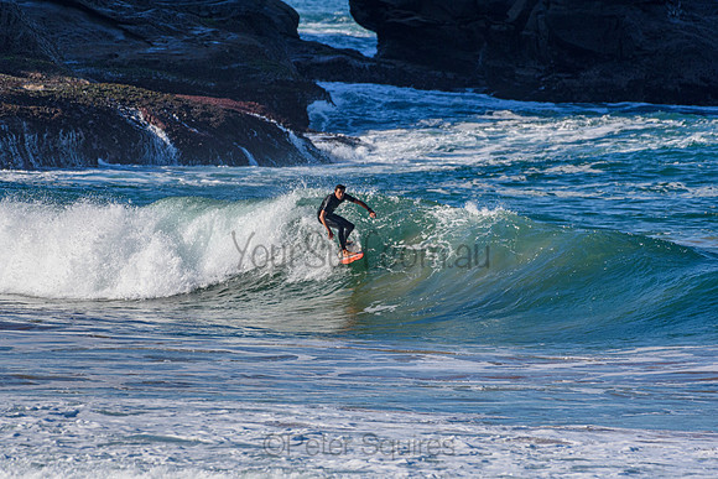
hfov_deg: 2.7
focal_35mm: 750
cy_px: 240
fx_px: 14961
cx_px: 359
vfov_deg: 1.8
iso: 320
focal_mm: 500
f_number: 5.6
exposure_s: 1/2000
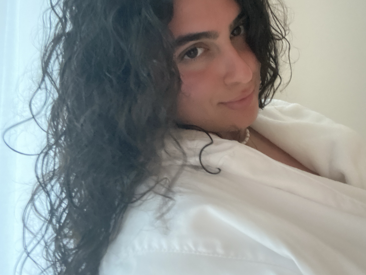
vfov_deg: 45.1
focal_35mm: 31
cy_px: 105
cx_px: 223
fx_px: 328
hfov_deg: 57.8
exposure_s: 1/15
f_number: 2.2
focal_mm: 2.71
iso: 1250
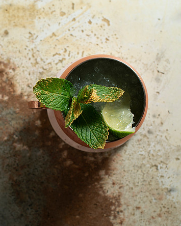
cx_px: 37
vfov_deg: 25.4
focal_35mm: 75
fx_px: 502
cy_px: 118
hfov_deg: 20.2
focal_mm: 50
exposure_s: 1/200
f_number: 5
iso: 200
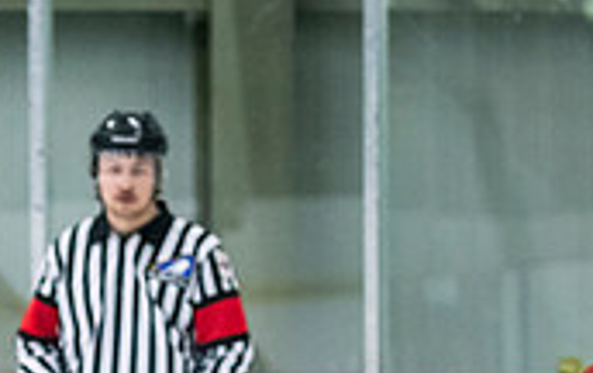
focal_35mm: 501
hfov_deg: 4.2
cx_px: -79
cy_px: 597
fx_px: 8107
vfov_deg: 2.6
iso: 2500
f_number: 3.2
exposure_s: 1/800
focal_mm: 100
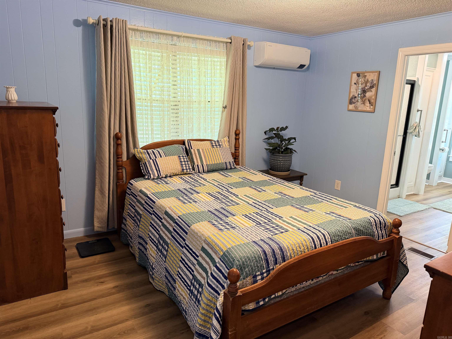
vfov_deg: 56.8
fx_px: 313
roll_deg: -2.6
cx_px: 226
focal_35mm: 24
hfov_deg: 71.6
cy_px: 170
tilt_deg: -12.2
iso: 250
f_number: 1.78
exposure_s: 1/60
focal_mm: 6.76
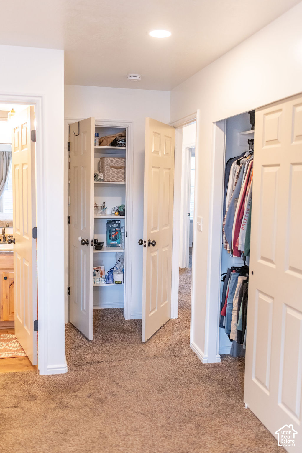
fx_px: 440
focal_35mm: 35
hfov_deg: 37.9
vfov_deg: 54.4
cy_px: 226
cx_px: 151
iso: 1000
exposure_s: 1/250
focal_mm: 35
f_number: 2.8
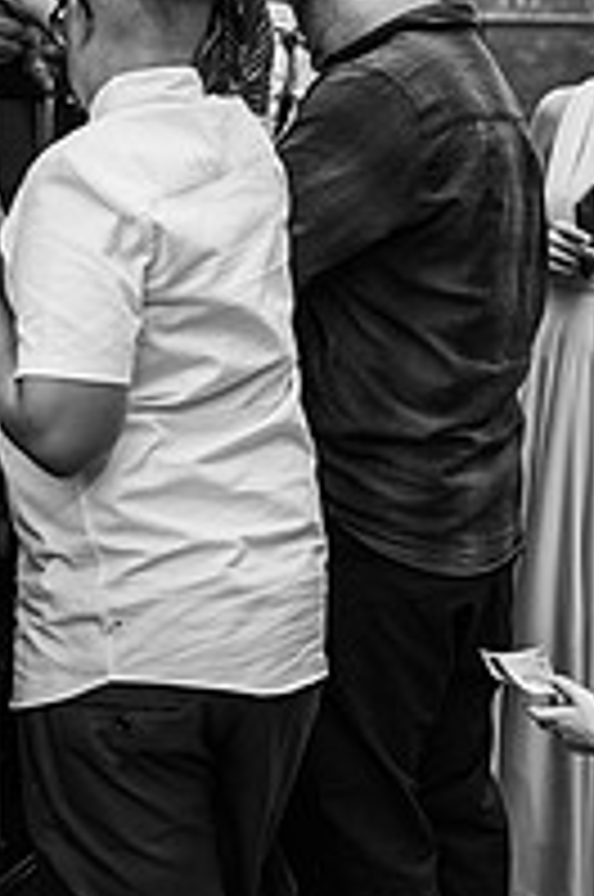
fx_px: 1962
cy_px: 284
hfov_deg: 17.2
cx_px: 313
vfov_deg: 25.5
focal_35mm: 79
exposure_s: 1/200
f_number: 2.2
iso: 500
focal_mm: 35
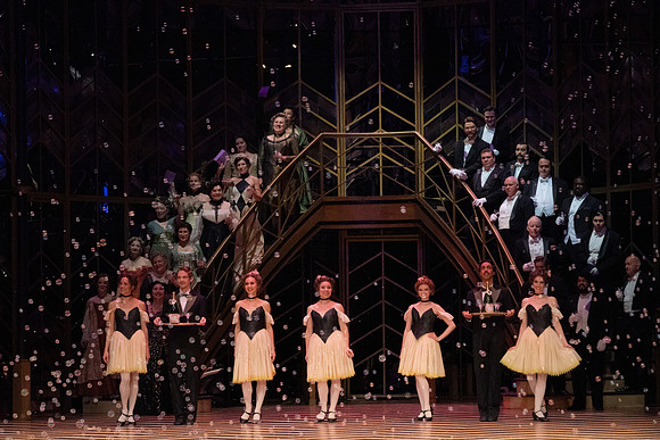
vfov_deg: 11.1
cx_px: 330
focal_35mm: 124
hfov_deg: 16.5
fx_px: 2274
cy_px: 220
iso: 12800
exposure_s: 1/400
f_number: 16
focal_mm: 124
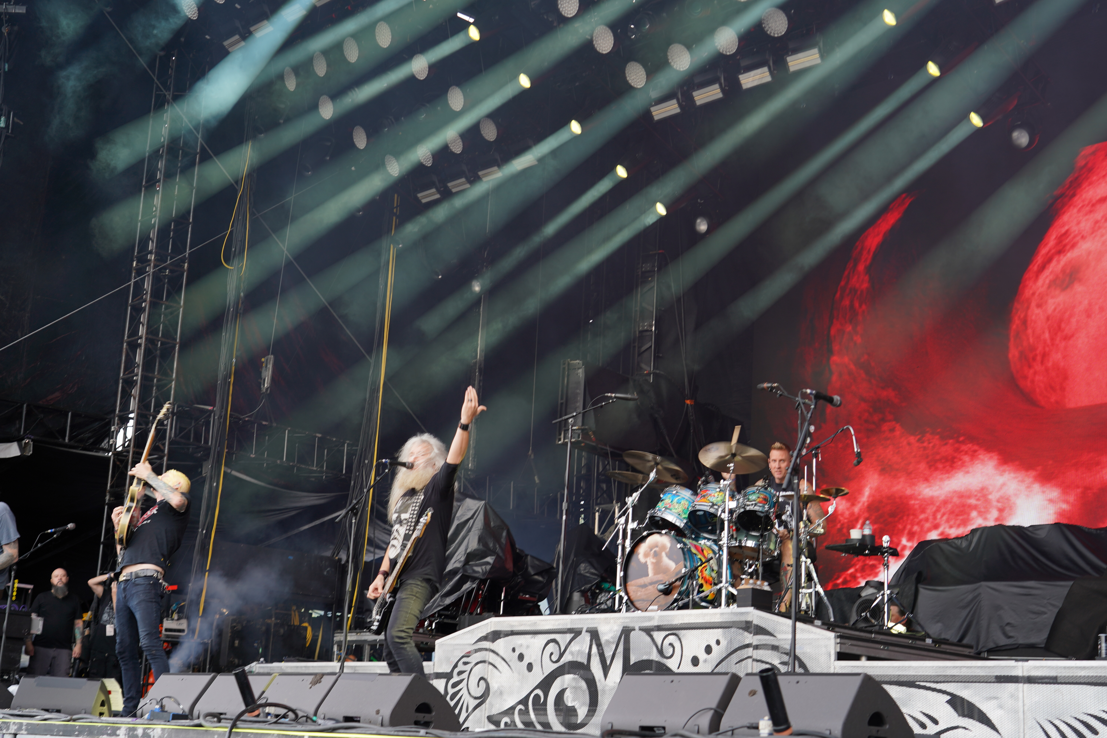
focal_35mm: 48
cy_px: 369
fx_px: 1476
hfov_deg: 41.1
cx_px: 554
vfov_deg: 28.1
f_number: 5
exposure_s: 1/80
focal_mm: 48
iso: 100
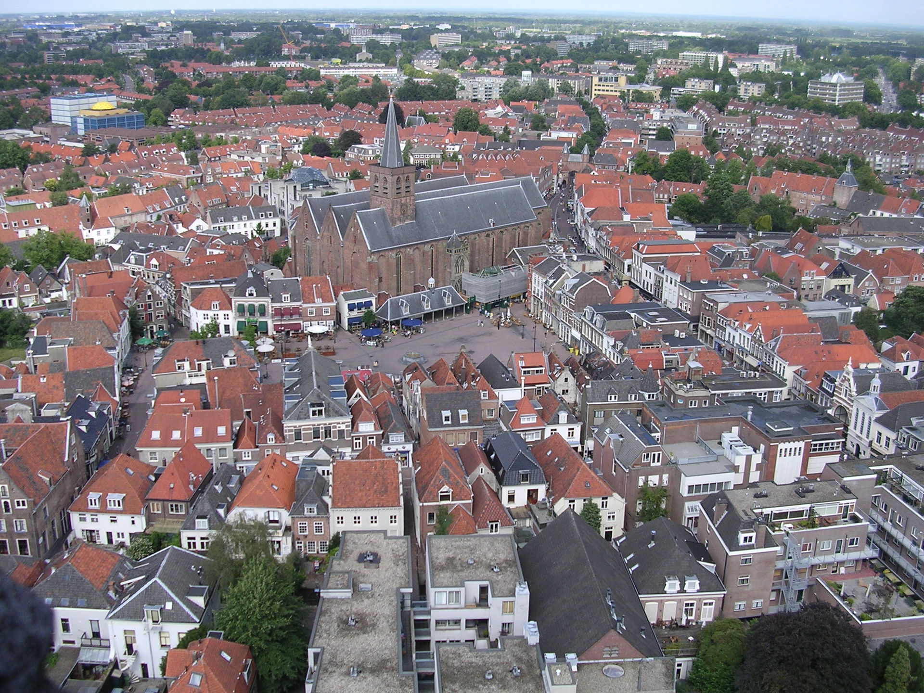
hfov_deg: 49.0
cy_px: 346
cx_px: 462
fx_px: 1014
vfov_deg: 37.7
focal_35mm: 38
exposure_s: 1/513
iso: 100
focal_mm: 5.8
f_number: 2.8
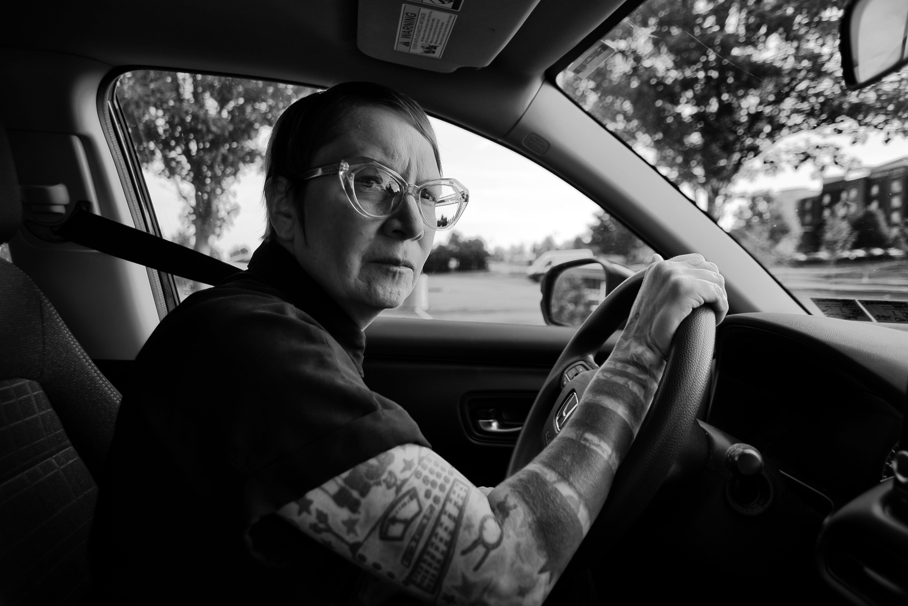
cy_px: 303
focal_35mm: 29
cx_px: 454
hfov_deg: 63.6
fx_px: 732
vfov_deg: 45.0
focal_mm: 29
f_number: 4.5
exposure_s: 1/125
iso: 280
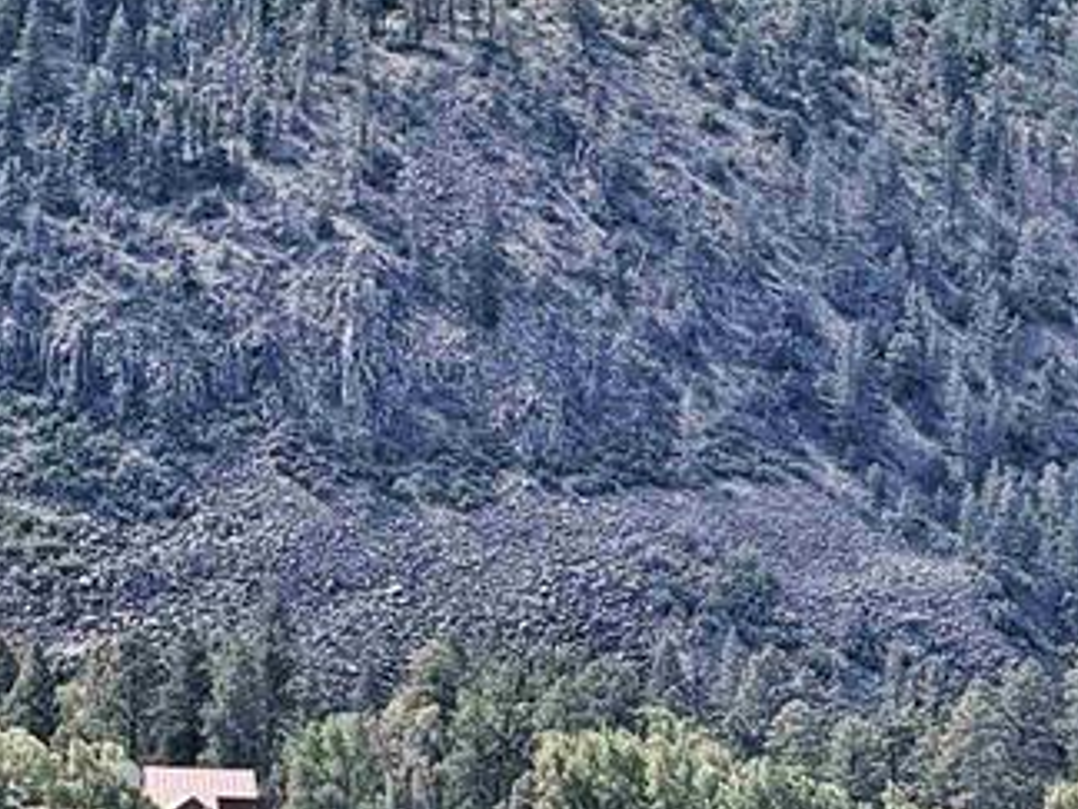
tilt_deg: -0.2
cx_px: 67
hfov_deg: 6.3
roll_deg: -2.0
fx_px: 9841
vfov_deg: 4.7
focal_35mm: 316
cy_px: 253
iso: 50
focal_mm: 16.89
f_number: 2.8
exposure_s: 1/625
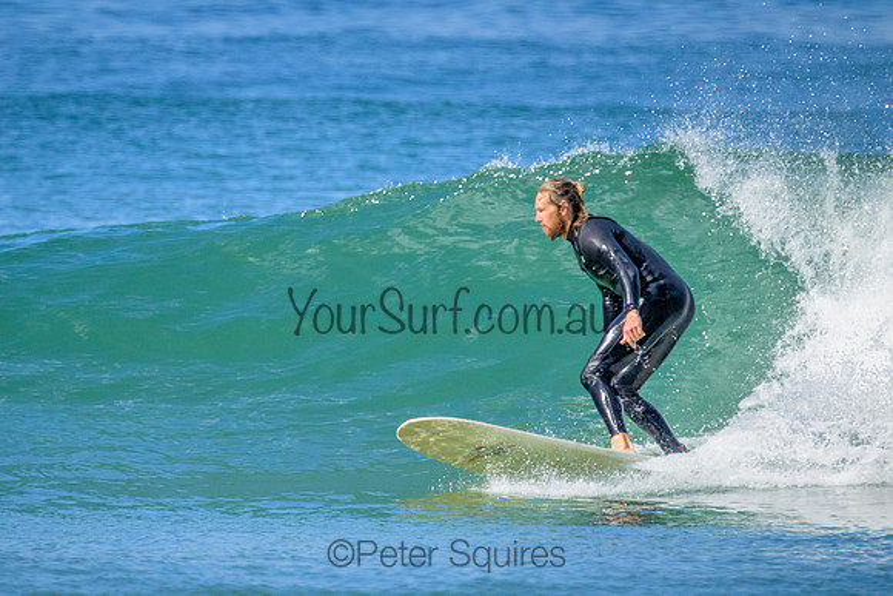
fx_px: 24076
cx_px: 399
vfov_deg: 1.4
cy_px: 235
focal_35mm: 970
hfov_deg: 2.1
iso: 2800
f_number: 11
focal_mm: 800
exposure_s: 1/1600
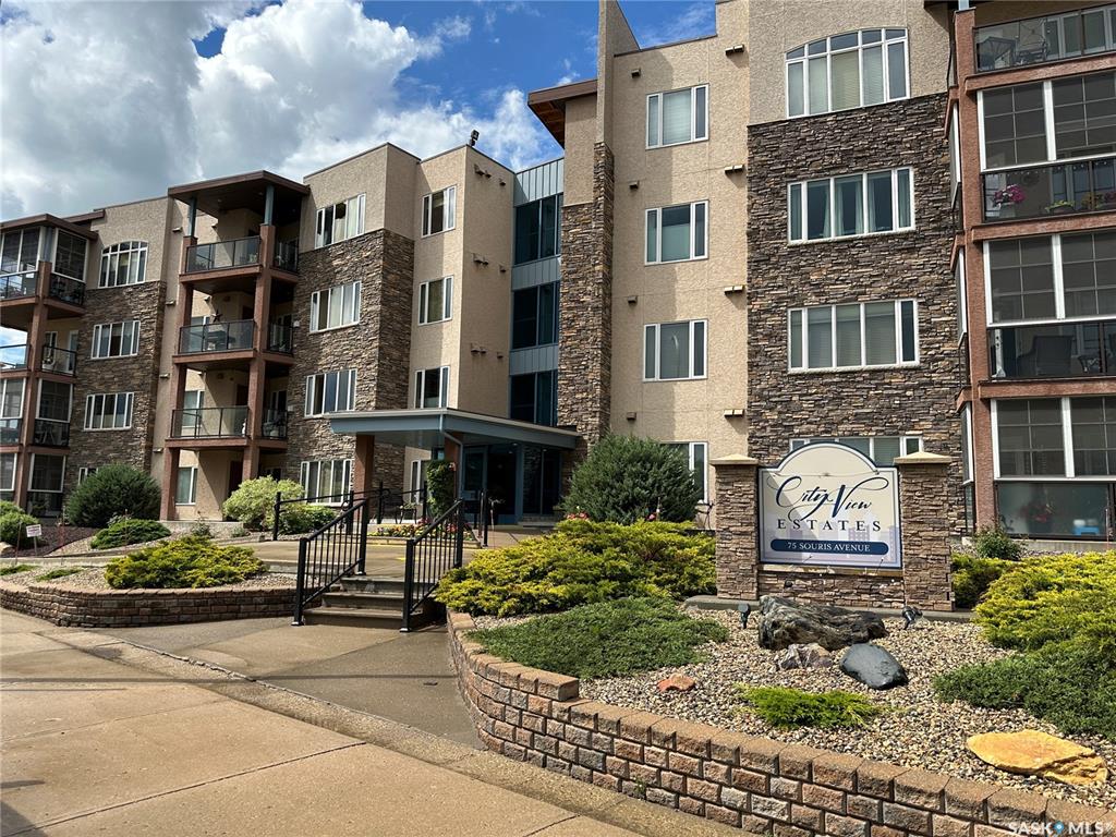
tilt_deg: +7.3
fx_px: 774
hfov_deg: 71.6
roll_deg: -1.3
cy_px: 418
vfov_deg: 56.8
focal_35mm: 24
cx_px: 558
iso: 80
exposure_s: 1/4184
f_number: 1.78
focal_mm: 6.86
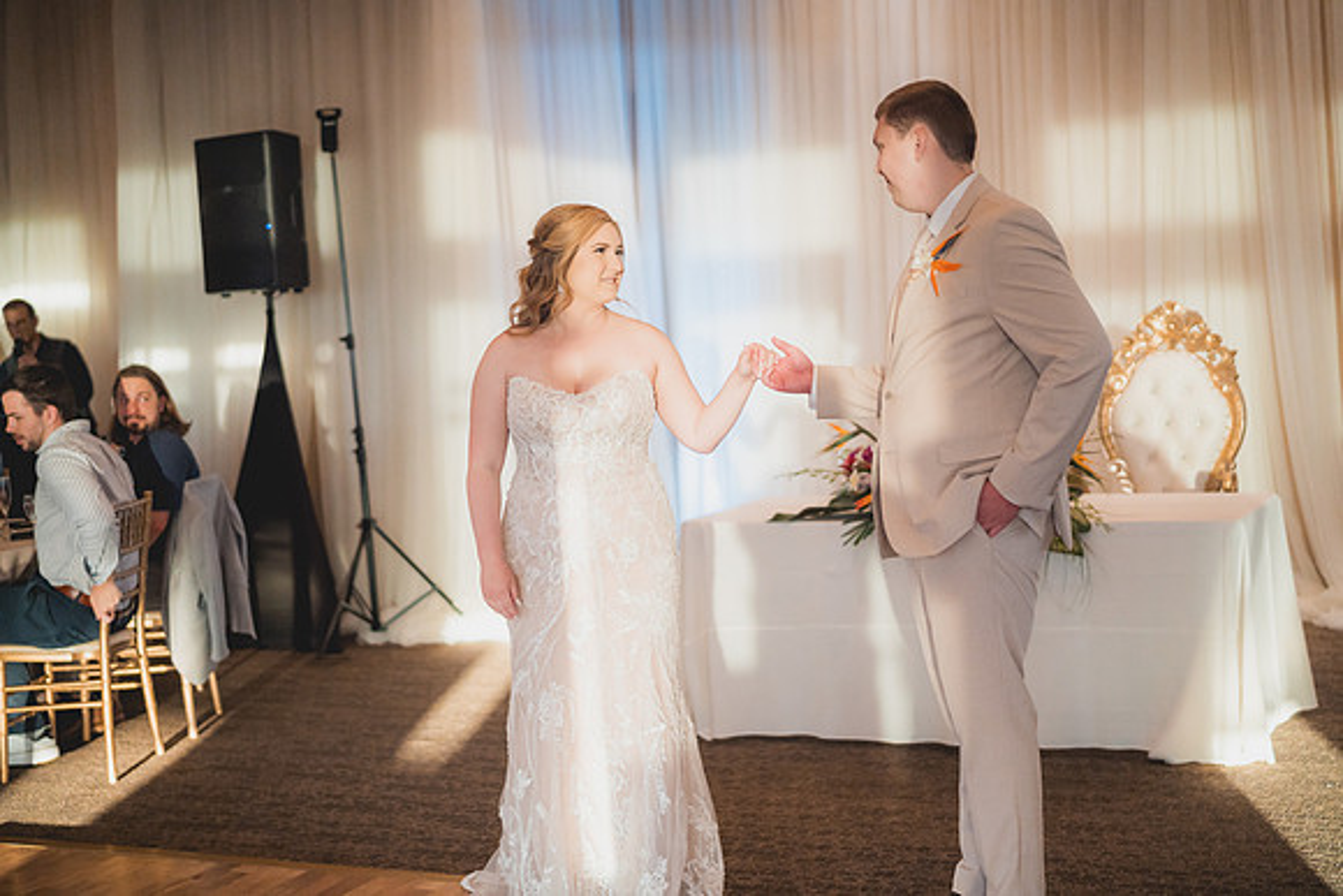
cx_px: 672
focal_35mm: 50
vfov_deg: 27.0
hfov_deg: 39.6
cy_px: 448
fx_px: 1866
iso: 1250
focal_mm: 50
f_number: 1.4
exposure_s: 1/3200
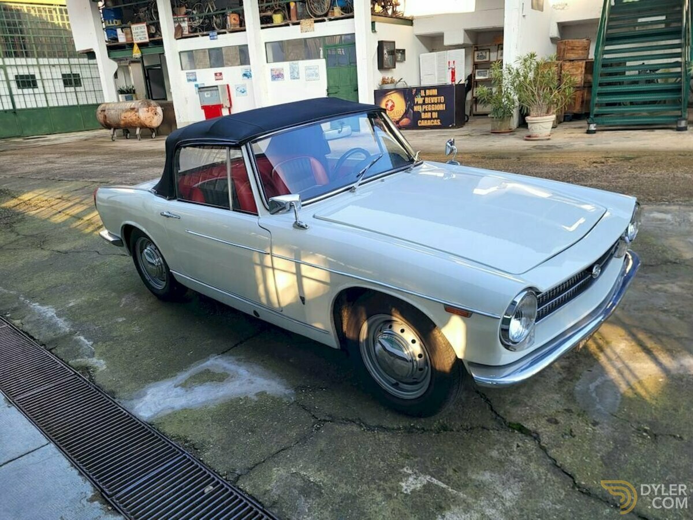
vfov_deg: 53.1
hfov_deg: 67.3
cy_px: 260
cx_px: 346
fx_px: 521
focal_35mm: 26
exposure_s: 1/199
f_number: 1.8
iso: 40
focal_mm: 5.4
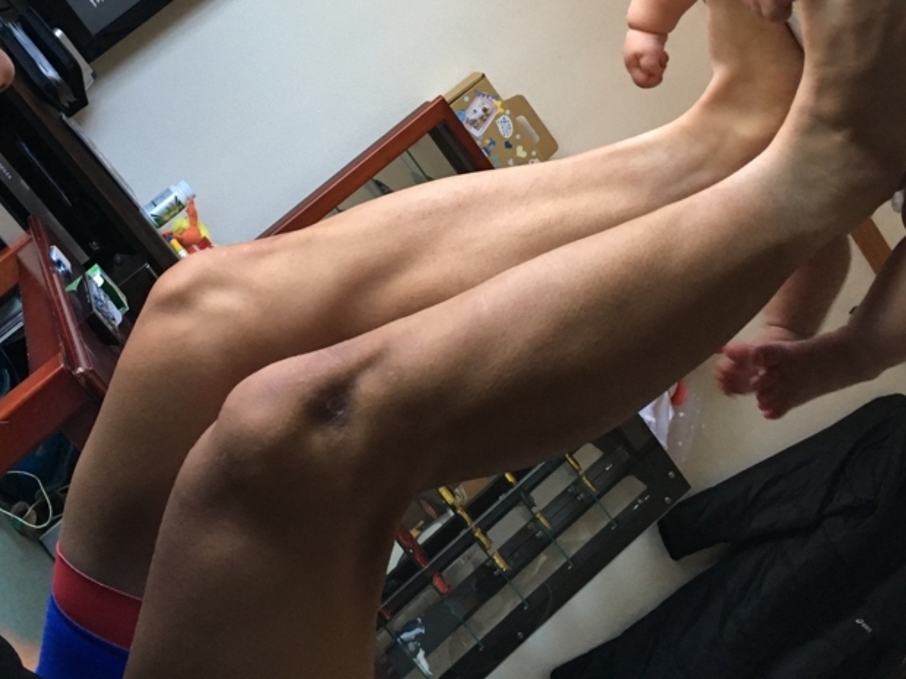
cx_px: 381
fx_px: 1256
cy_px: 126
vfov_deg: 29.5
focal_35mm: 48
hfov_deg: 39.6
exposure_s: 1/30
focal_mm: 4.15
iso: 125
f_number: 2.2
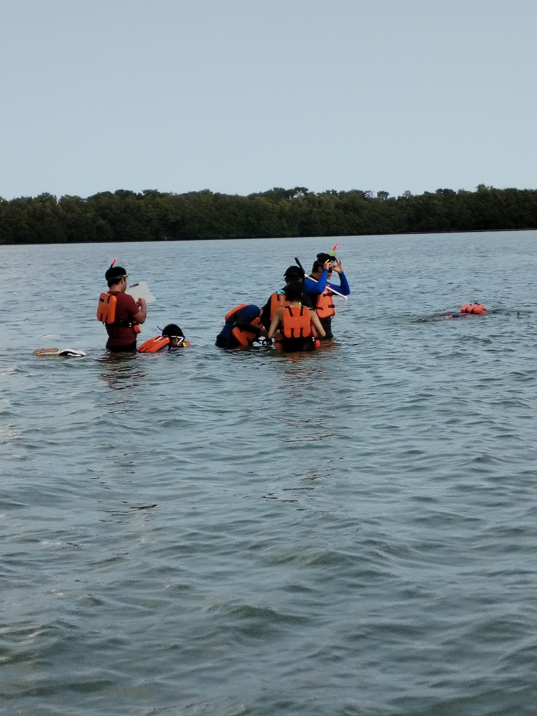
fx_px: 2275
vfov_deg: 17.9
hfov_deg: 13.5
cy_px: 358
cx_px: 268
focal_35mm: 110
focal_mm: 4.75
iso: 100
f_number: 1.8
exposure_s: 1/1910
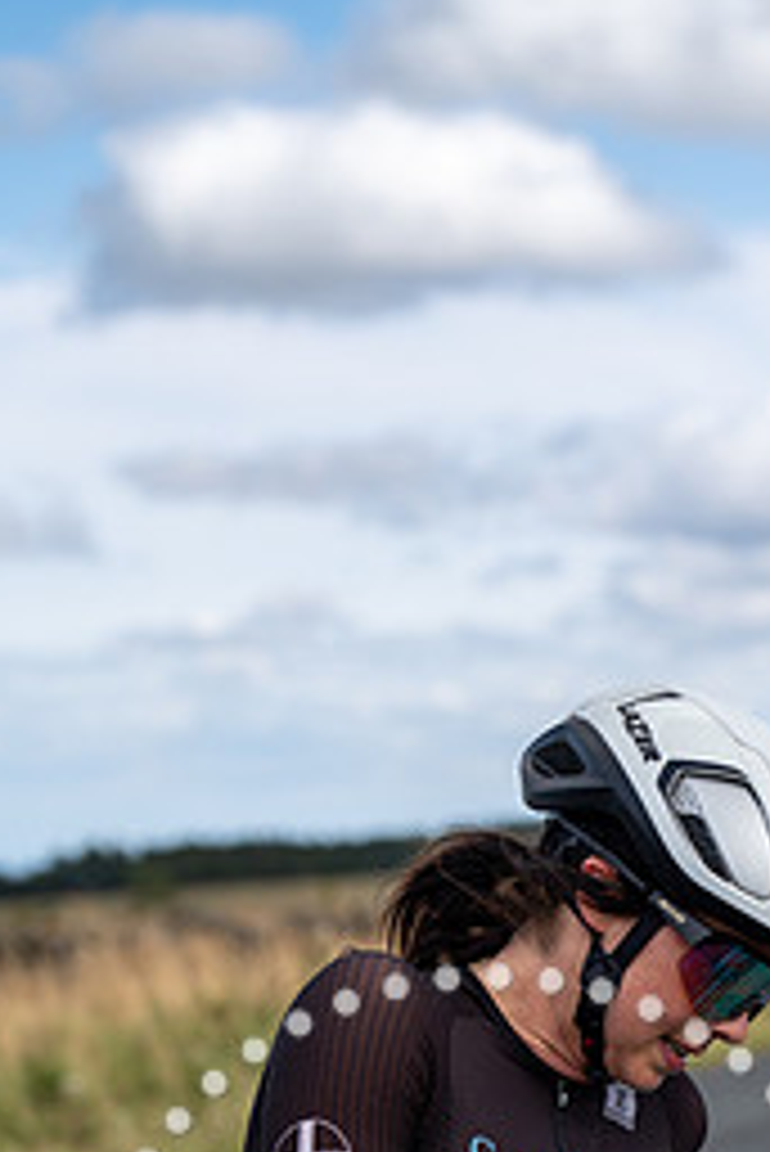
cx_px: 576
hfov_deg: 11.1
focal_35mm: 123
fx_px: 3941
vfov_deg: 16.5
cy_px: 1004
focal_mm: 70
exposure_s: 1/800
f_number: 4
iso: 100
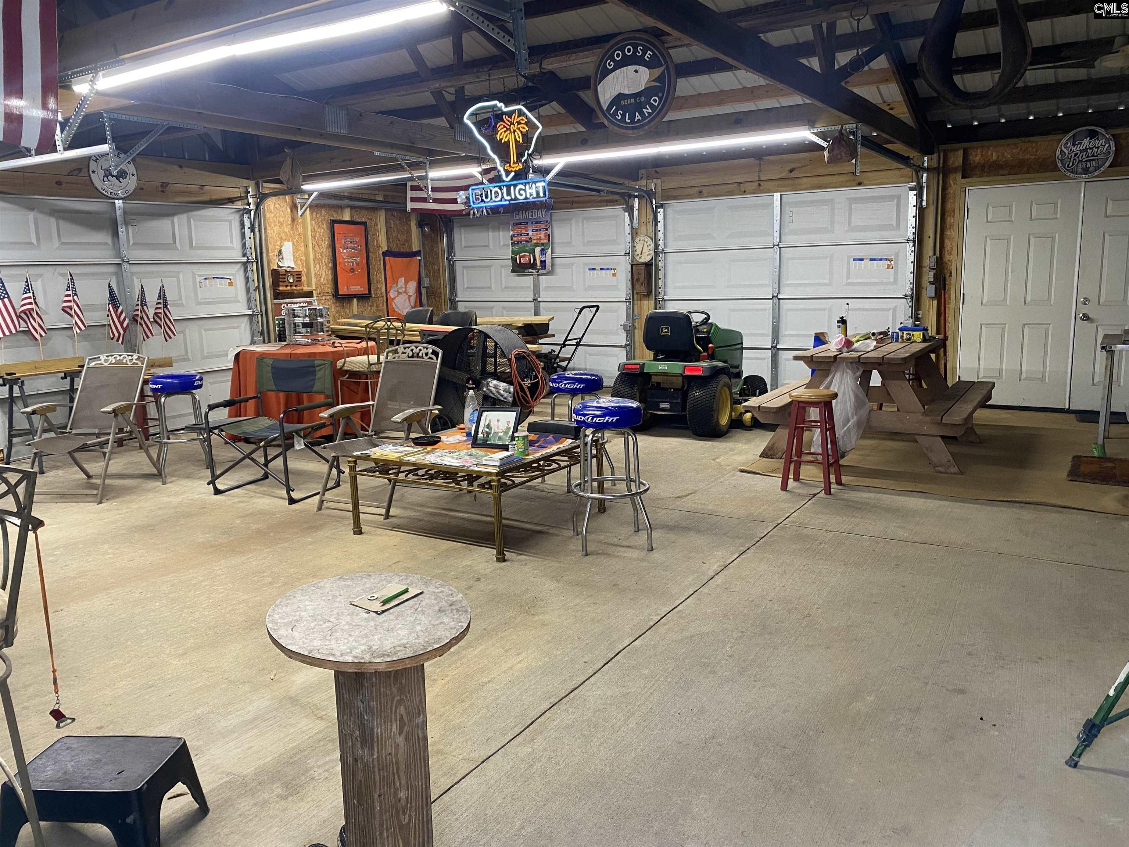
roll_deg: +1.0
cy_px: 424
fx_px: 848
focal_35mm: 26
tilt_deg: -8.2
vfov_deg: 53.1
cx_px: 564
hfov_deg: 67.3
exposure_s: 1/60
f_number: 1.8
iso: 160
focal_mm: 4.25
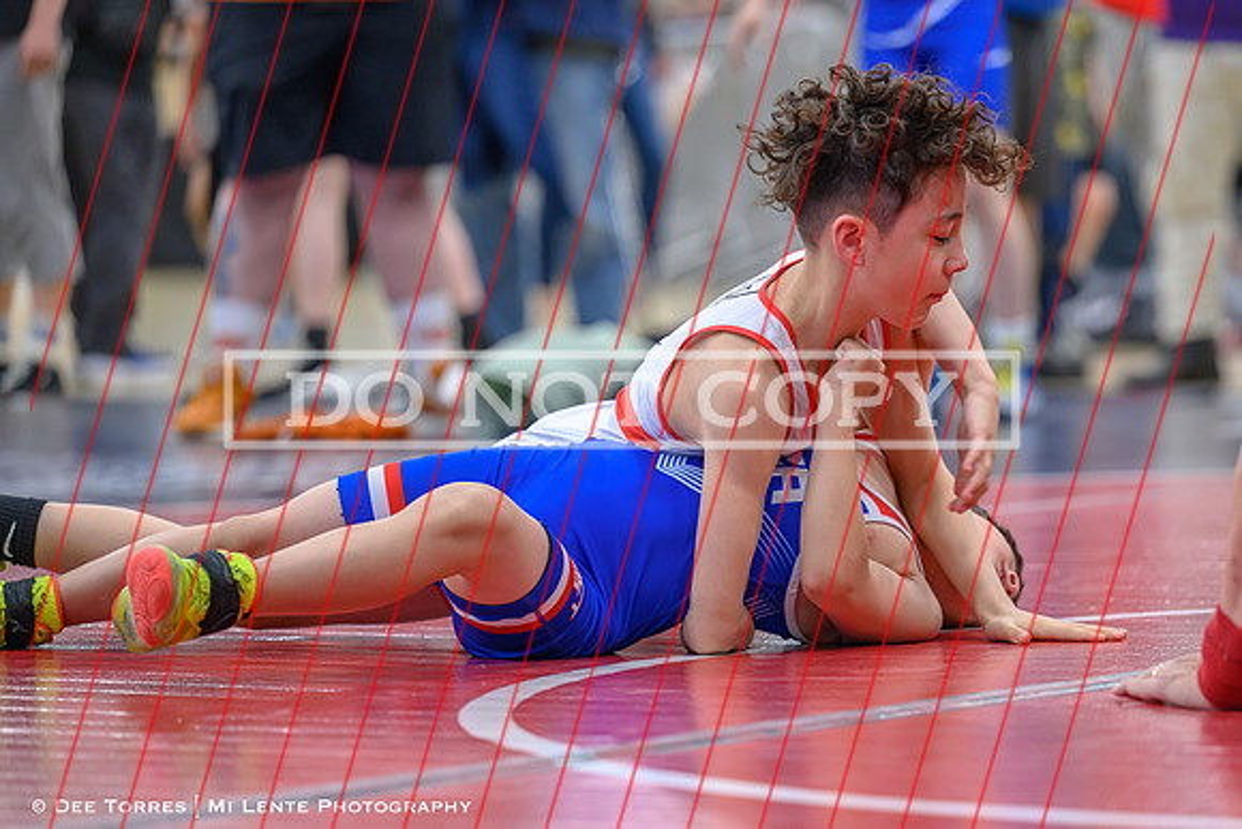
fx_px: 6866
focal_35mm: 199
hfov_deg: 10.3
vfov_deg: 6.9
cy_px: 514
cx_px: 803
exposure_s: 1/640
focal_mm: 150
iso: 2000
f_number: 2.8
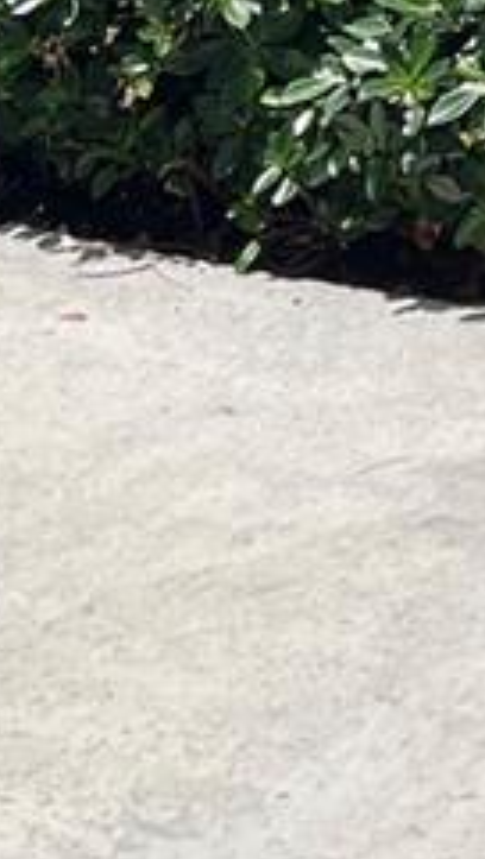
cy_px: -920
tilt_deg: -1.7
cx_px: 1038
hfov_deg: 8.1
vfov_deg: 13.0
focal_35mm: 141
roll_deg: -2.1
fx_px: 3216
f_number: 1.5
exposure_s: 1/4444
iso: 50
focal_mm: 5.7
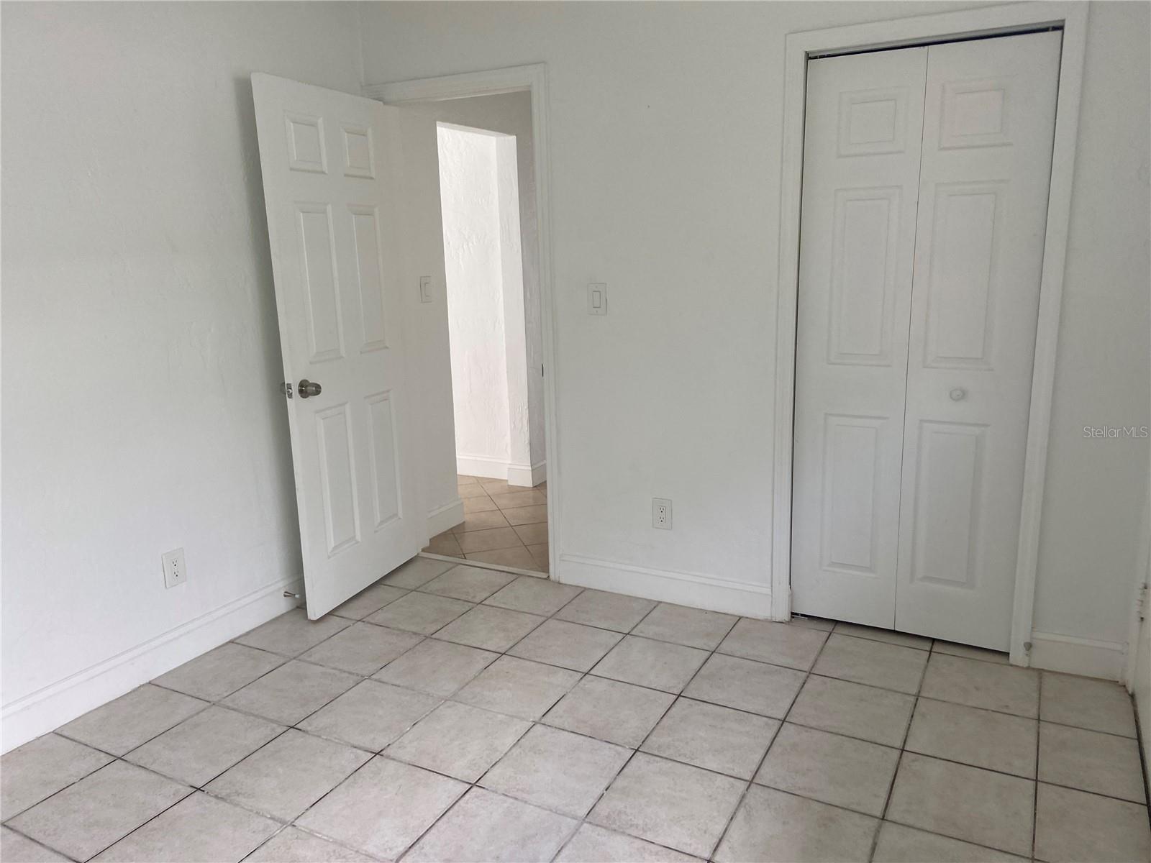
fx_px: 865
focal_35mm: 26
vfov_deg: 53.1
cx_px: 576
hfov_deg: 67.3
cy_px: 432
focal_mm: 4.25
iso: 64
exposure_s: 1/122
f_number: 1.8
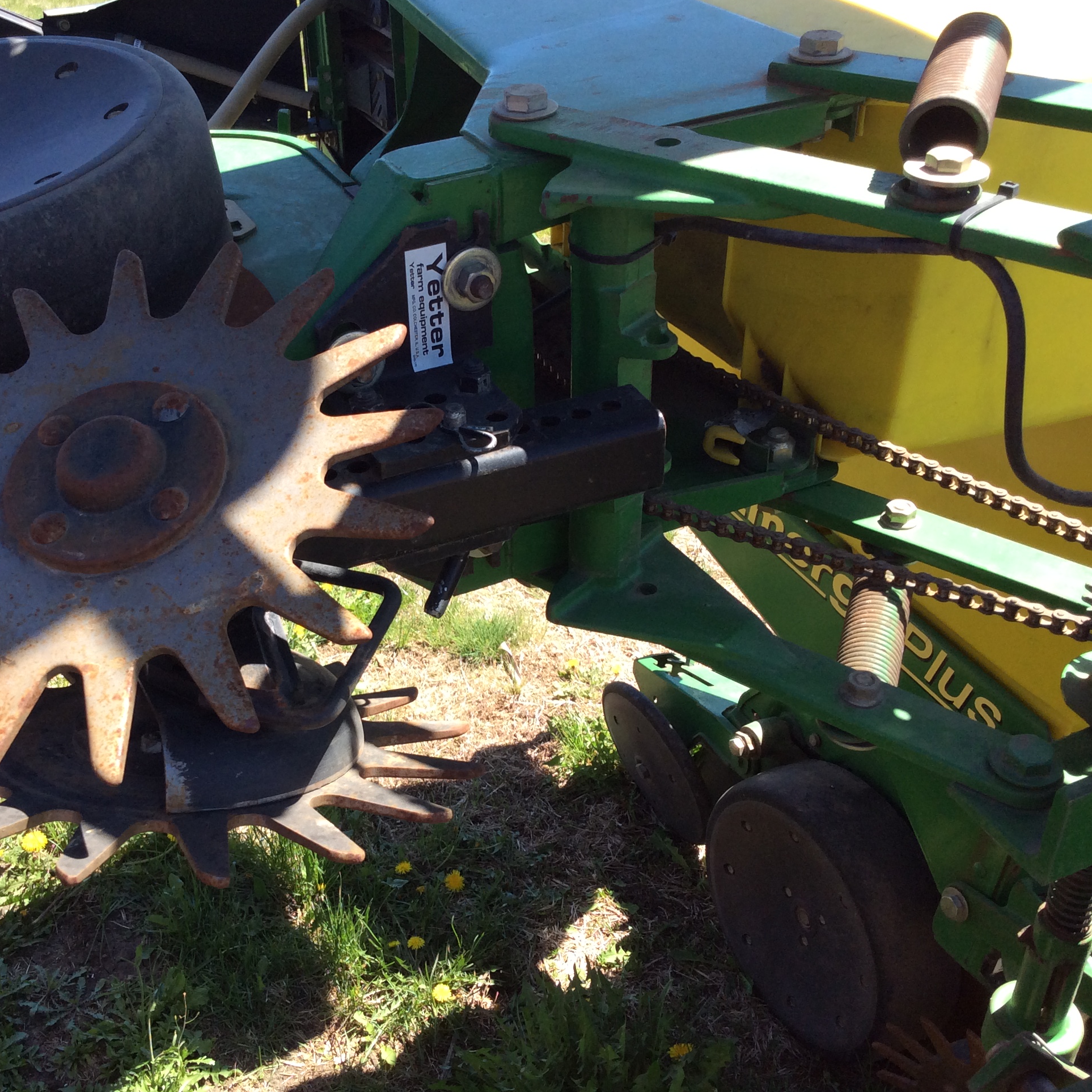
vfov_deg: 43.9
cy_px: 544
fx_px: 1356
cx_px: 410
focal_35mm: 38
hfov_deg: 43.5
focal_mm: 3.3
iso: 32
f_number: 2.4
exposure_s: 1/417
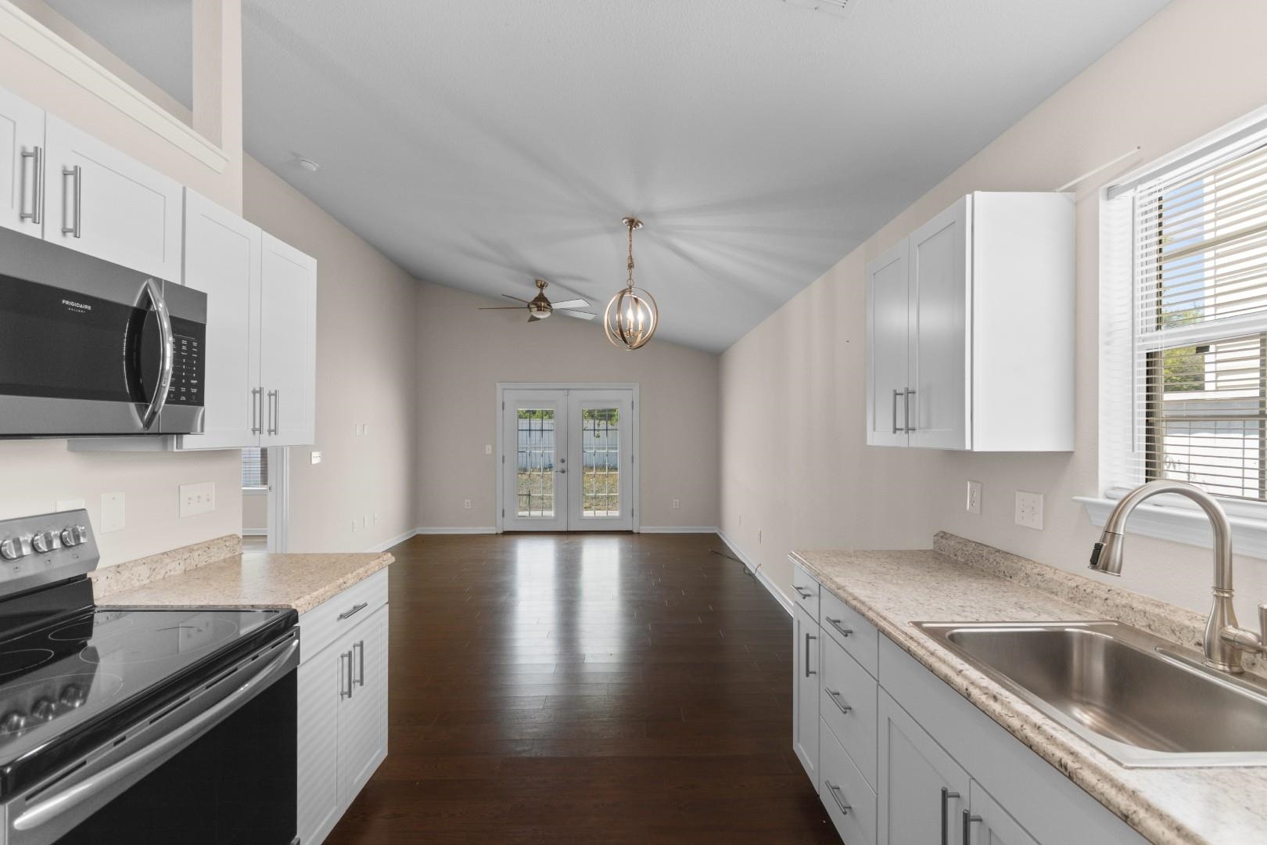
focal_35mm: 15
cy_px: 422
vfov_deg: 77.3
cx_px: 634
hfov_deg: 100.4
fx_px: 528
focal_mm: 10
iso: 100
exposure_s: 1/13
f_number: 4.5
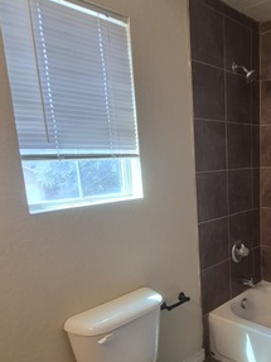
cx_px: 218
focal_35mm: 29
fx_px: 303
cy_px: 228
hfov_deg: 45.7
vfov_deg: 60.8
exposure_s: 1/60
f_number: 2.2
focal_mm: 1.74
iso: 320
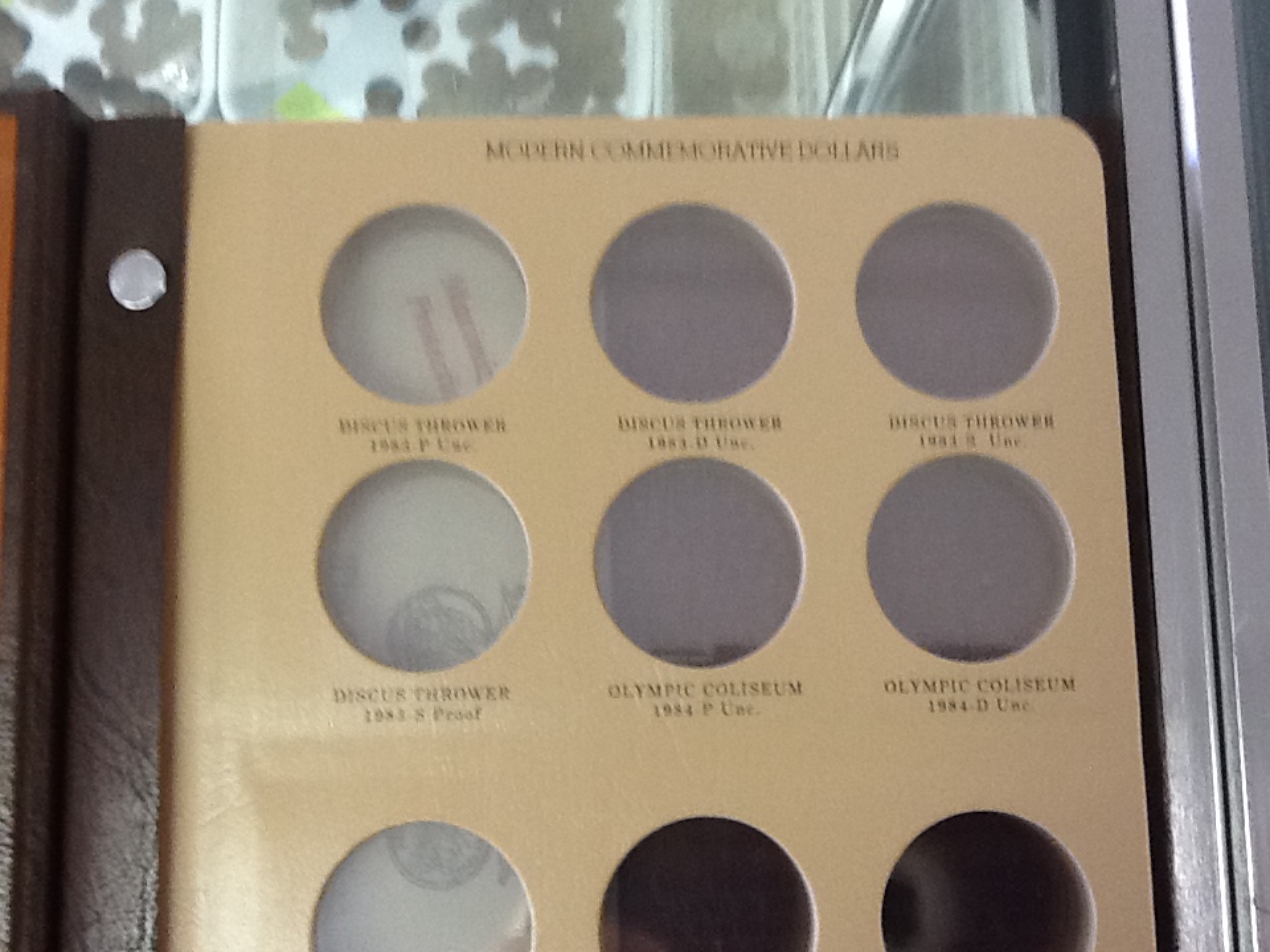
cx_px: 635
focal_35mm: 44
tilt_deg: -80.9
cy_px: 476
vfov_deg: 32.9
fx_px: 1614
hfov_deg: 42.9
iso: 100
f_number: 2.4
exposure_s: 1/30
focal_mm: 2.03
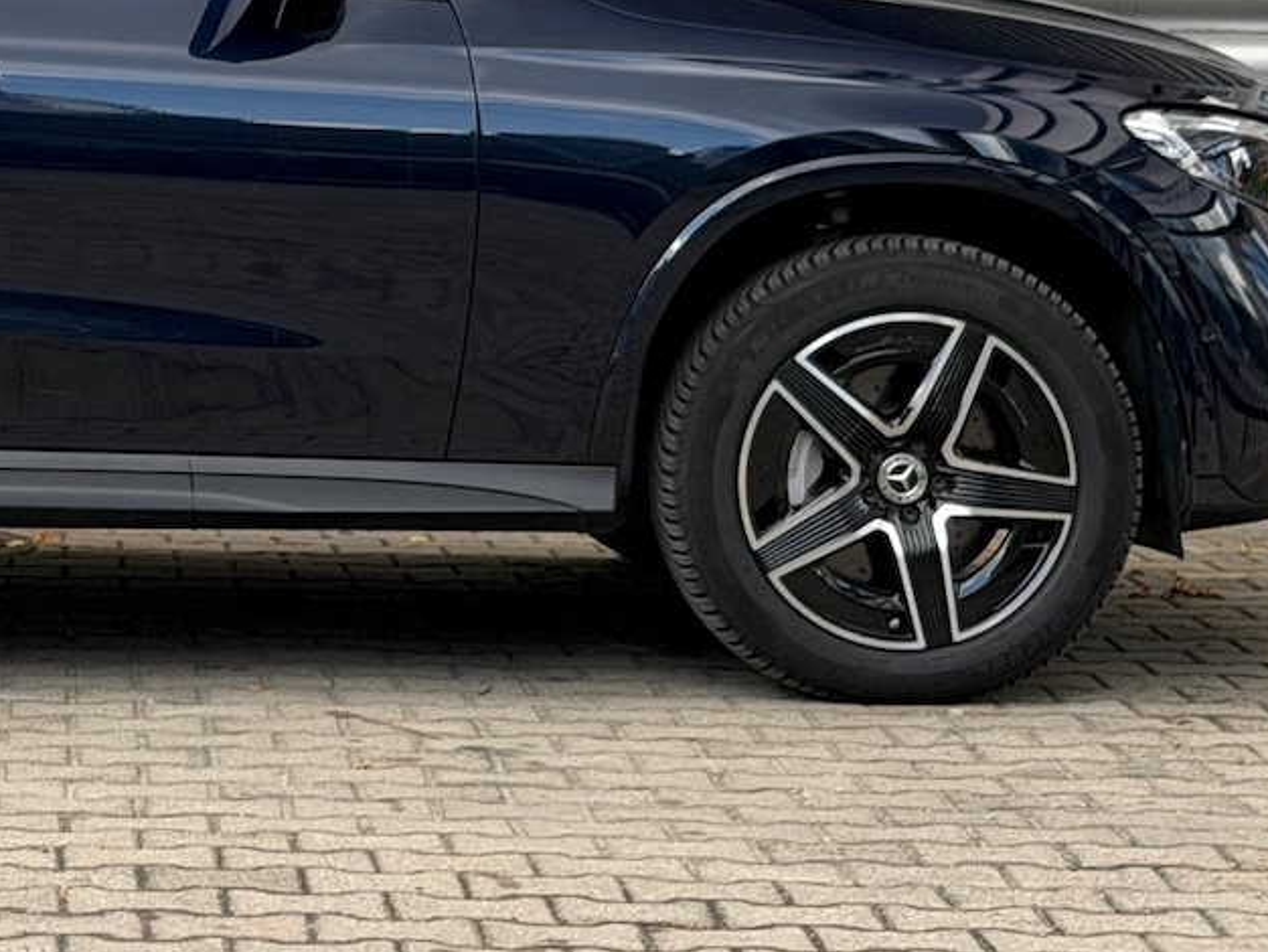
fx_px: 4214
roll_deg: +0.4
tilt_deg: -2.1
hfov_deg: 16.6
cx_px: -107
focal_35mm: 115
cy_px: 114
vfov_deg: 12.8
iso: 64
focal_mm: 6.76
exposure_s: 1/398
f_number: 1.78
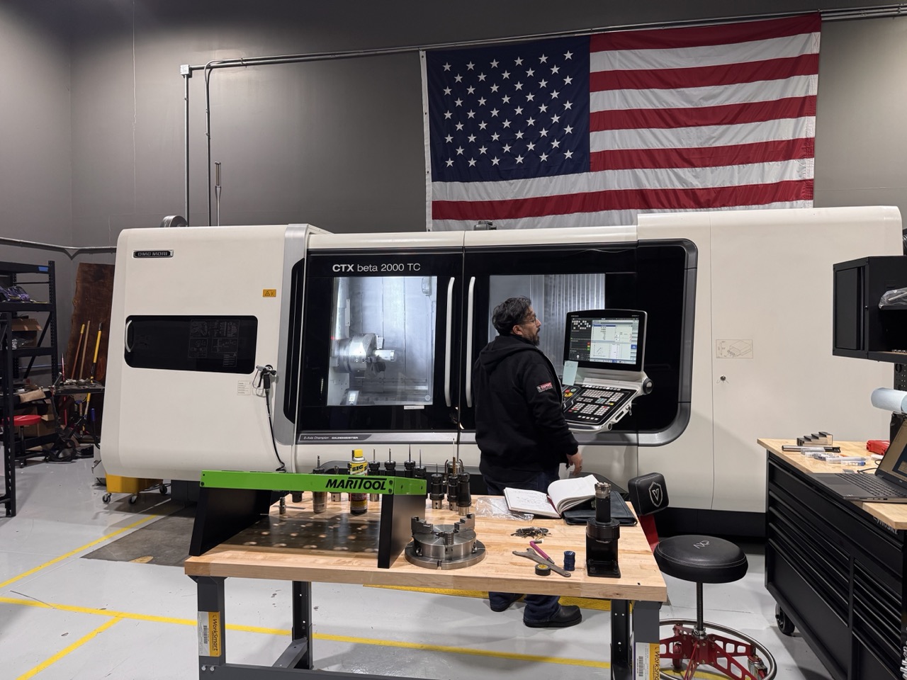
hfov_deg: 71.6
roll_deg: +0.6
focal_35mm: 24
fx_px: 629
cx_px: 454
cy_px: 340
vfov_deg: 56.8
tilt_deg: -2.2
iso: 125
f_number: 1.78
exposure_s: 1/120
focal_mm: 6.76
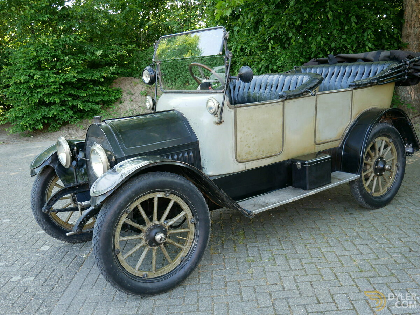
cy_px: 158
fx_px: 437
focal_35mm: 36
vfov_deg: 39.7
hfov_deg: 51.4
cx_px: 210
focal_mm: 18
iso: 200
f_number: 3.9
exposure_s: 1/60
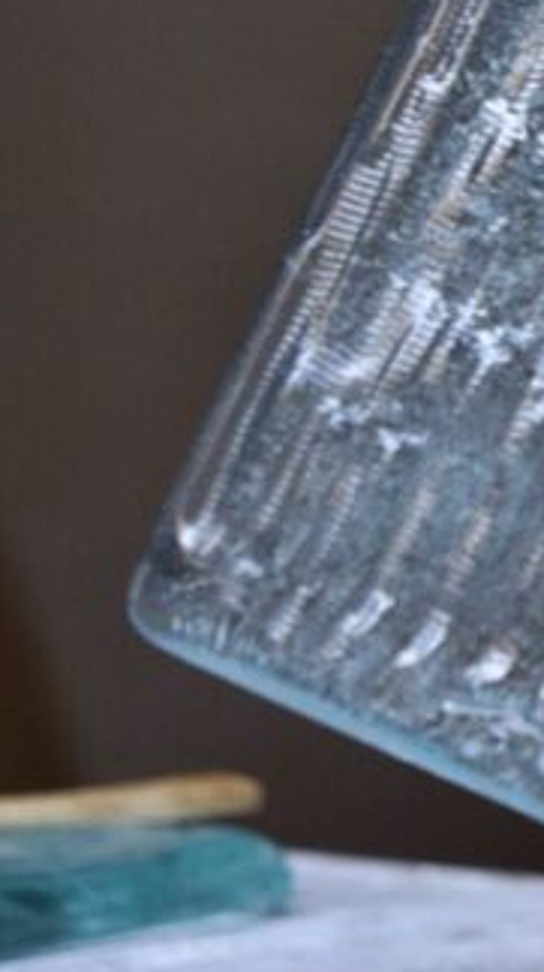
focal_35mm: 227
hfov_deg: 5.3
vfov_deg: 9.5
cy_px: 169
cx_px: 703
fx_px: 5838
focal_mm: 42
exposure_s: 1/100
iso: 640
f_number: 3.9
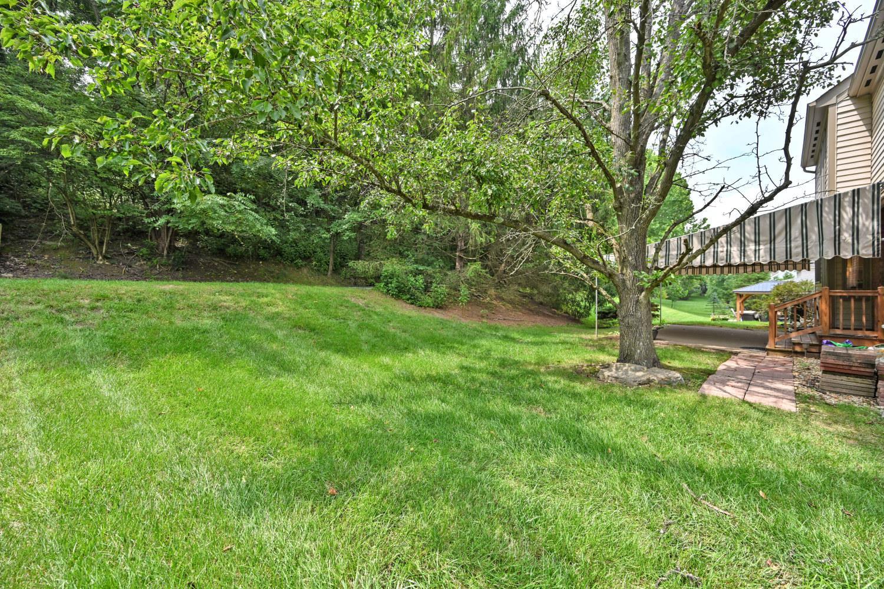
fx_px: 344
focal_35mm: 14
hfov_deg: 104.3
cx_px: 442
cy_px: 294
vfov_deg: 81.2
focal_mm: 14
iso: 140
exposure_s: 1/250
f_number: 5.6
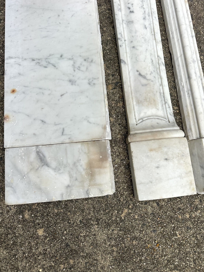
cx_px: 102
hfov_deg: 56.8
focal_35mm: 24
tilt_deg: -78.9
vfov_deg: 71.6
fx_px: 189
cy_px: 136
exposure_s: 1/5525
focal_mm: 6.86
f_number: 1.78
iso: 80
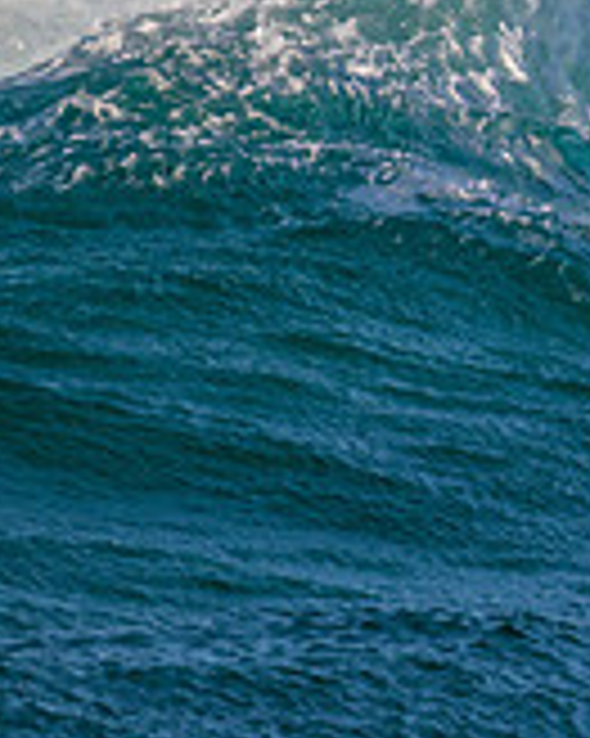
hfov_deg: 0.6
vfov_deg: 0.7
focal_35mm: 2664
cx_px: 1270
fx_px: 58202
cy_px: 349
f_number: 11
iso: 1400
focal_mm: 800
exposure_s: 1/2000
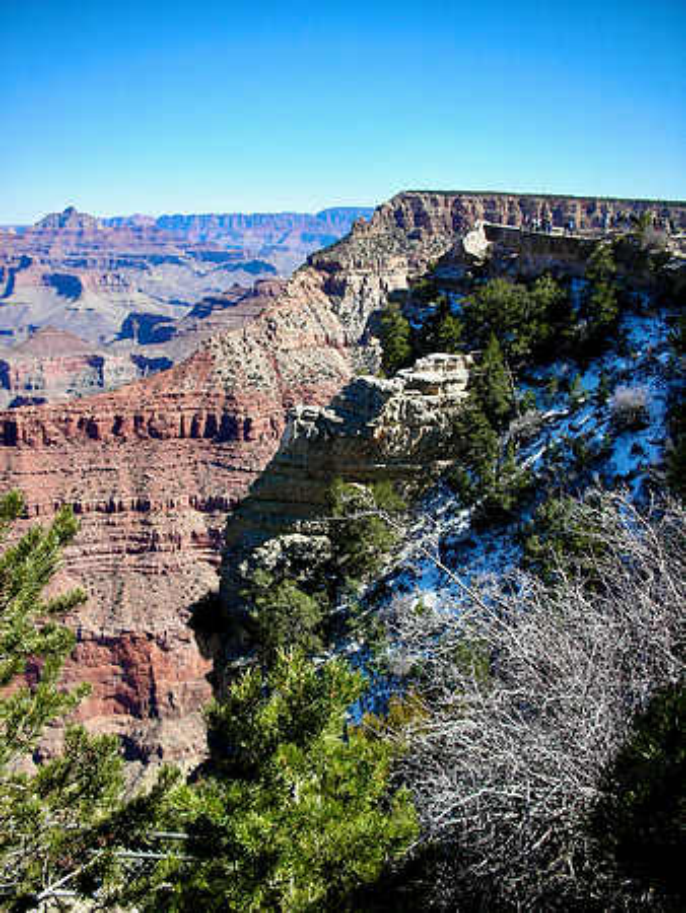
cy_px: 456
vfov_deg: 52.6
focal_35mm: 35
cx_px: 343
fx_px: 924
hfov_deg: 40.7
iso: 50
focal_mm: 5.8
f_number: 8.5
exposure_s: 1/68.1
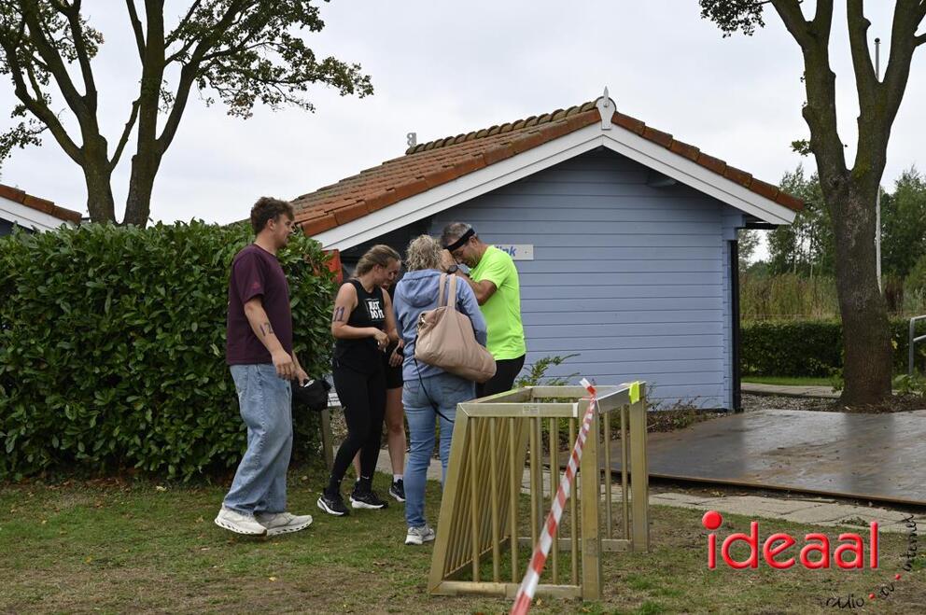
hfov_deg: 32.4
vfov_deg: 21.9
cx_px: 463
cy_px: 308
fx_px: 1593
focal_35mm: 62
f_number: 7.1
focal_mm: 62
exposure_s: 1/320
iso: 400
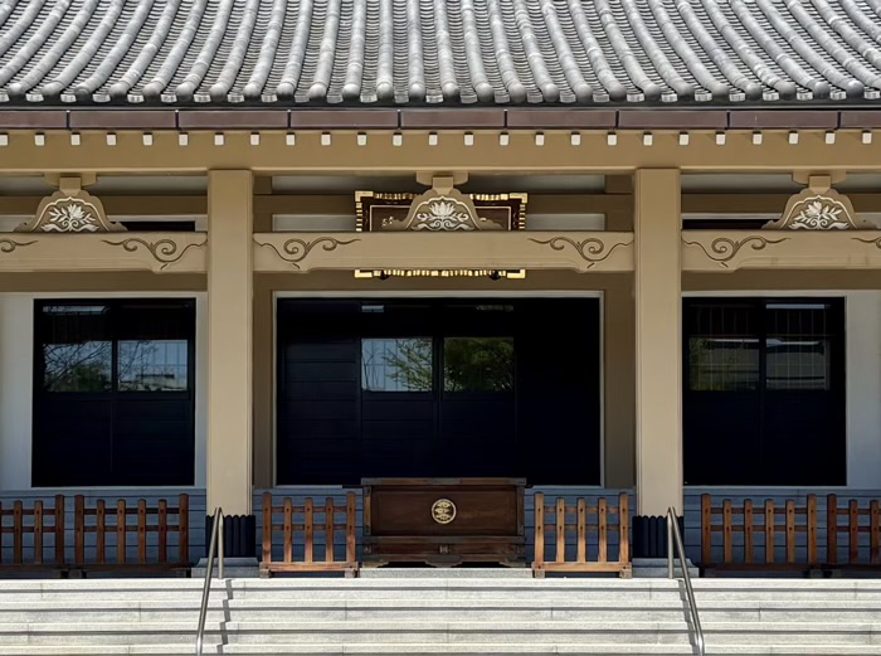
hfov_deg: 67.4
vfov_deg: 52.8
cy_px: 328
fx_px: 660
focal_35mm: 26
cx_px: 440
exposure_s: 1/3534
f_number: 1.6
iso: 50
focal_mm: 5.96
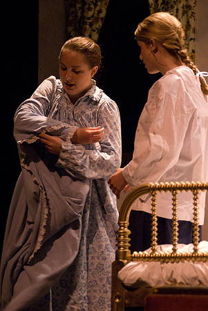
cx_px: 104
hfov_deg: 6.8
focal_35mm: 202
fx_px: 1751
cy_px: 156
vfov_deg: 10.1
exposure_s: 1/125
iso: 1600
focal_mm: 135
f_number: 2.8
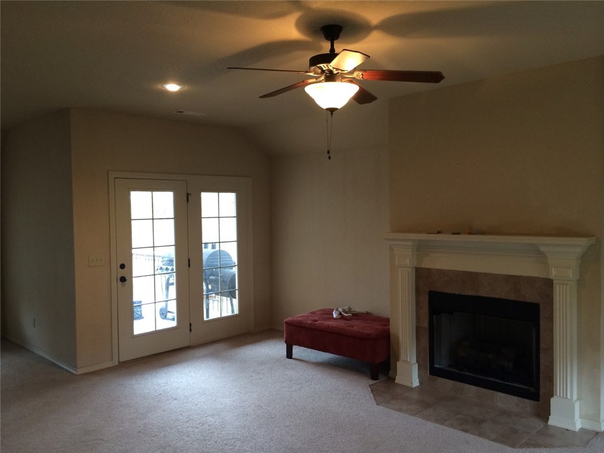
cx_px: 302
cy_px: 226
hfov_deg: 60.0
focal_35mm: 30
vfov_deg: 46.8
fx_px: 523
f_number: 2.2
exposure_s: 1/30
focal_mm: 4.12
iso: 100
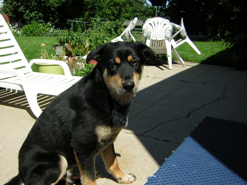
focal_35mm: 36
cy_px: 92
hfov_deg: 51.4
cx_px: 124
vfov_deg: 39.7
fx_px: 257
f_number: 5.2
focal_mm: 4.7
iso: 50
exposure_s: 1/335
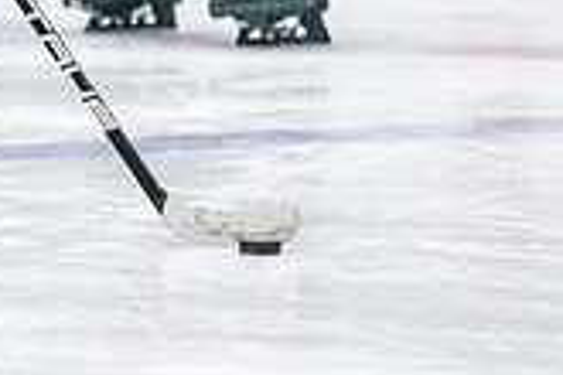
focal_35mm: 754
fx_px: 11791
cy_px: -271
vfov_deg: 1.8
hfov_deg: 2.7
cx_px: -109
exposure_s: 1/640
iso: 3200
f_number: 3.2
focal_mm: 170
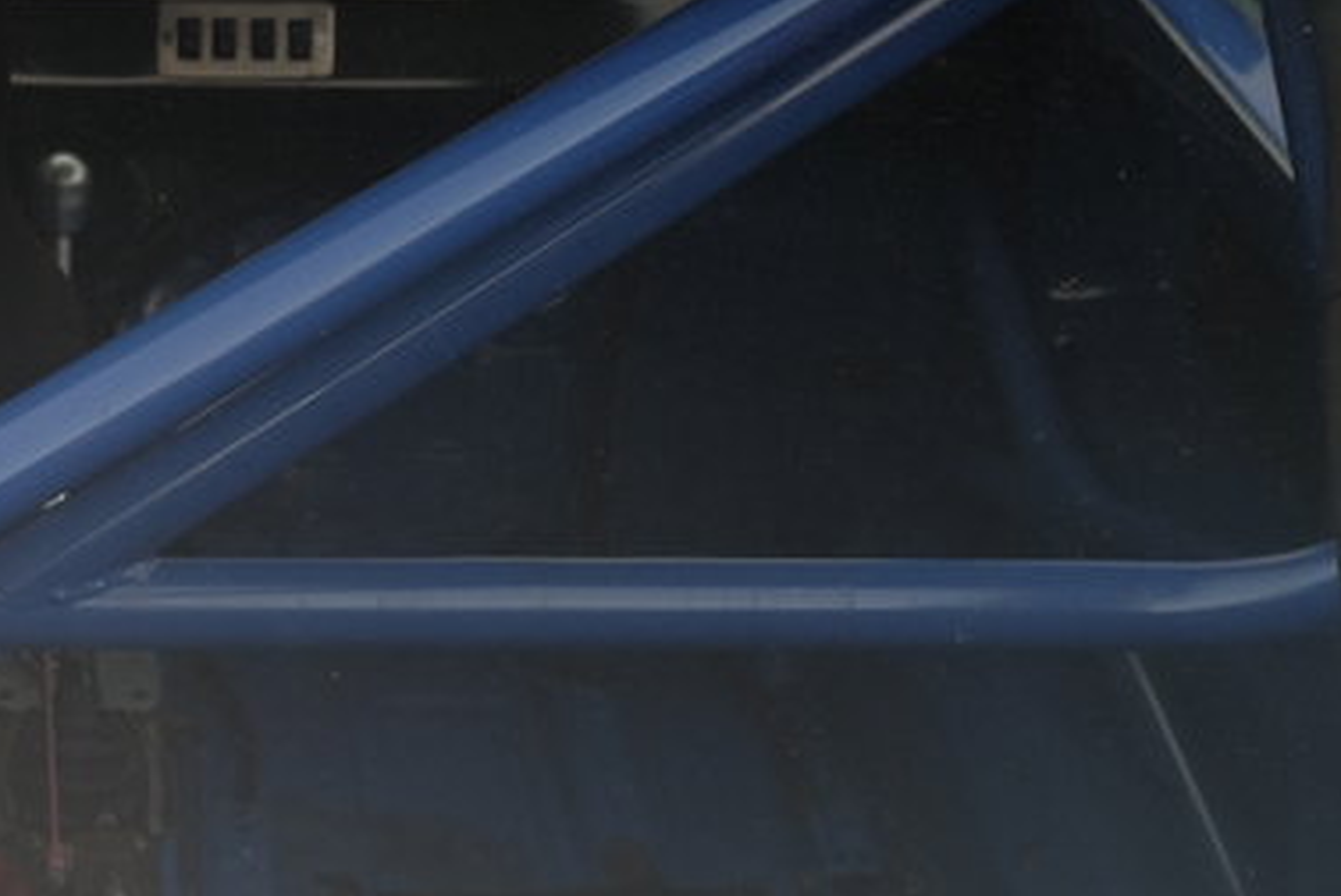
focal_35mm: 114
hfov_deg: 17.7
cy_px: 606
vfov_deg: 12.0
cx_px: 149
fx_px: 4250
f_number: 4
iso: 200
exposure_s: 1/125
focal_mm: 27.7
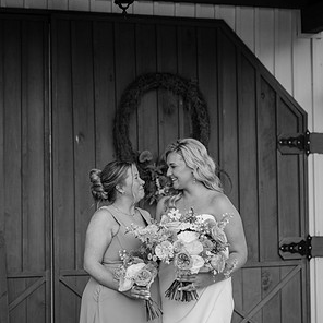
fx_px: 1024
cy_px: 205
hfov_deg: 17.9
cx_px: 163
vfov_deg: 17.9
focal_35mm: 97
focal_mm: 50
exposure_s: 1/5000
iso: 1000
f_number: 1.8
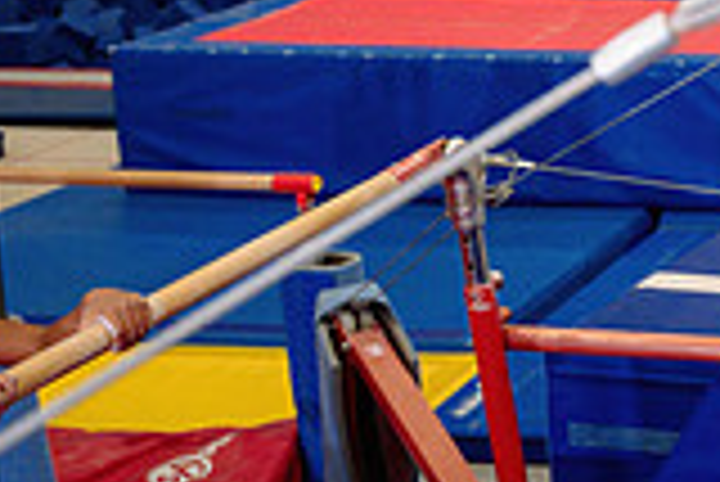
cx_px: 1197
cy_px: -9
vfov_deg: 13.6
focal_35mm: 99
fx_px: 1982
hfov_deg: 17.6
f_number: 3.5
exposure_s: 1/320
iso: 1600
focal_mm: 24
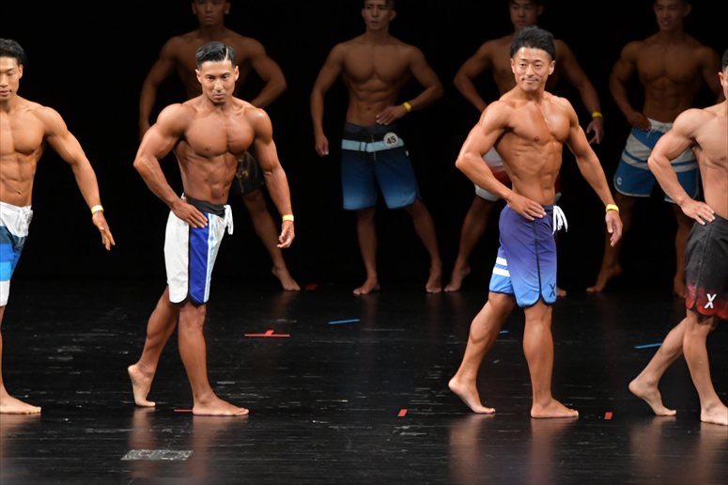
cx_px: 364
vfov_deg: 5.1
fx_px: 5457
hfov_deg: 7.6
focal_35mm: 270
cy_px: 242
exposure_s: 1/400
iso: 3200
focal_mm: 180
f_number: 5.6
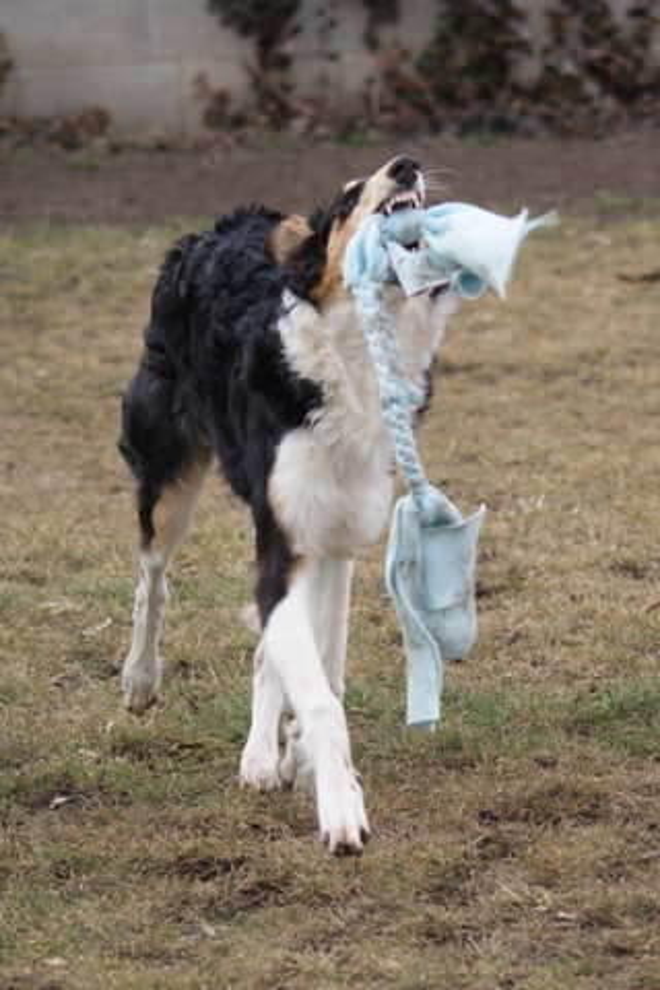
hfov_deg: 10.2
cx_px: 330
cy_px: 495
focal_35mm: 135
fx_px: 3712
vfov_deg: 15.2
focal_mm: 90
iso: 200
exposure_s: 1/320
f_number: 4
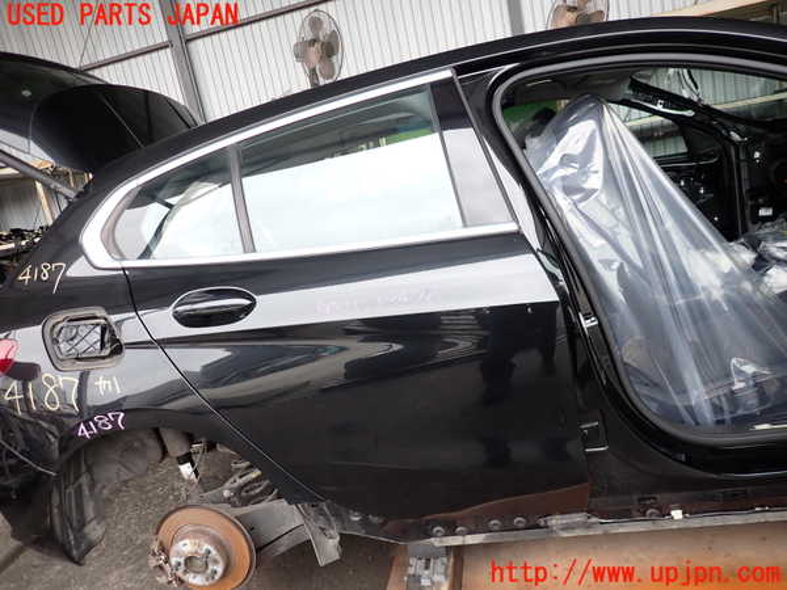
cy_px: 295
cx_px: 394
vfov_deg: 54.9
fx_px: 568
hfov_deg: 69.4
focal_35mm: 25
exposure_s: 1/80
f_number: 2
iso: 100
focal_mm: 4.5
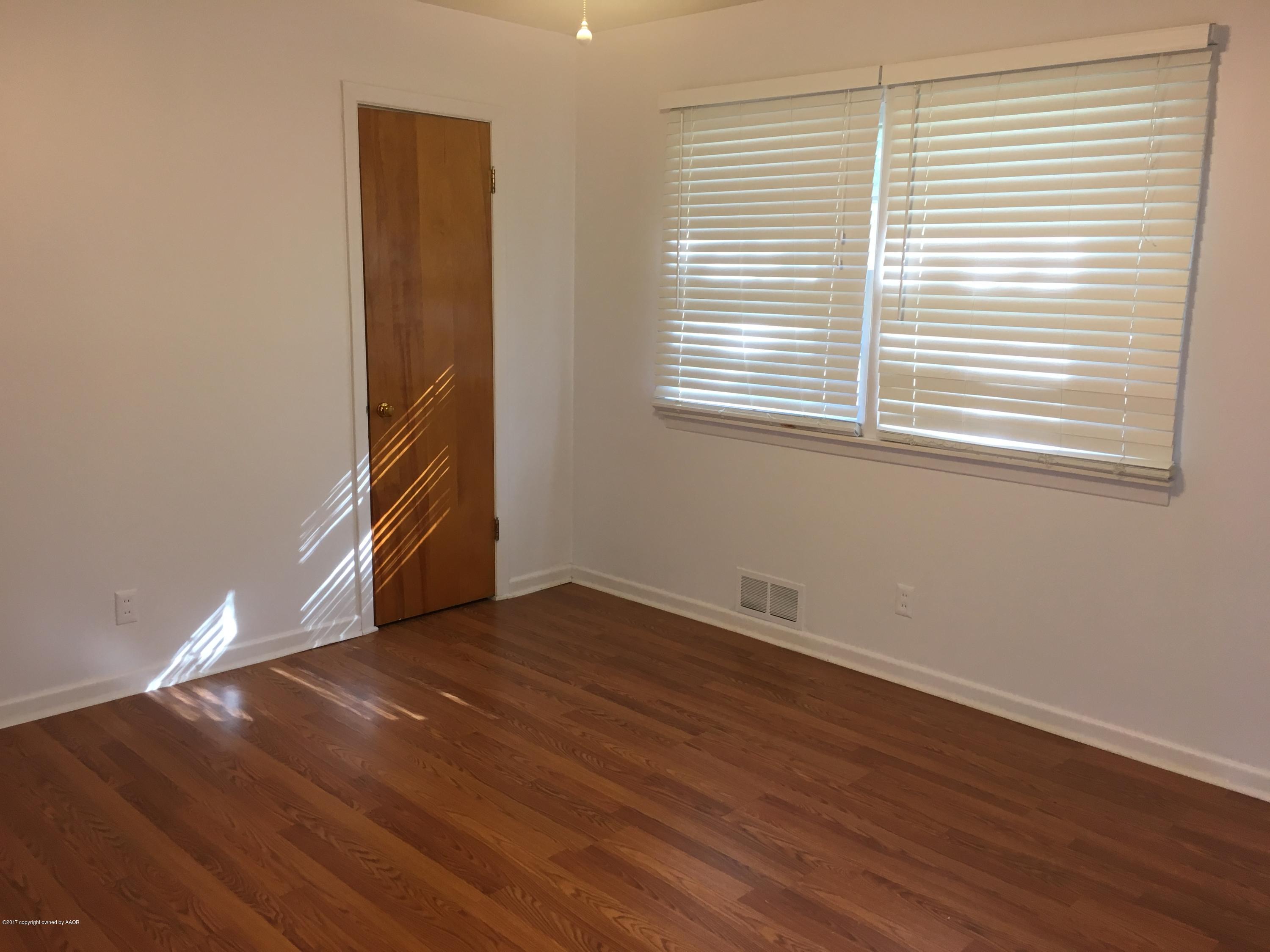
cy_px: 476
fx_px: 1064
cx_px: 635
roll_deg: +0.4
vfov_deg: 48.2
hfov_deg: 61.7
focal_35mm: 29
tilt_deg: -11.5
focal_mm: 4.15
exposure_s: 1/30
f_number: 2.2
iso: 50
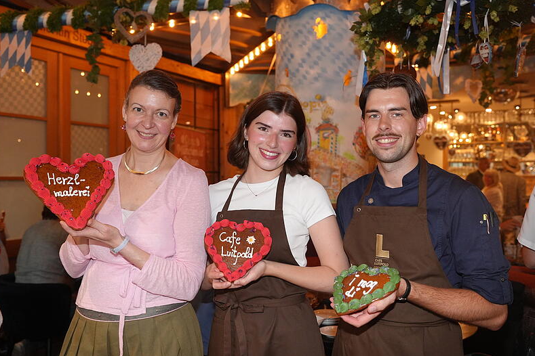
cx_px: 268
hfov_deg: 53.1
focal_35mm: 36
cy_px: 178
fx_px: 535
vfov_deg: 36.9
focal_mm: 35
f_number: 4
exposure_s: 1/160
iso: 3200
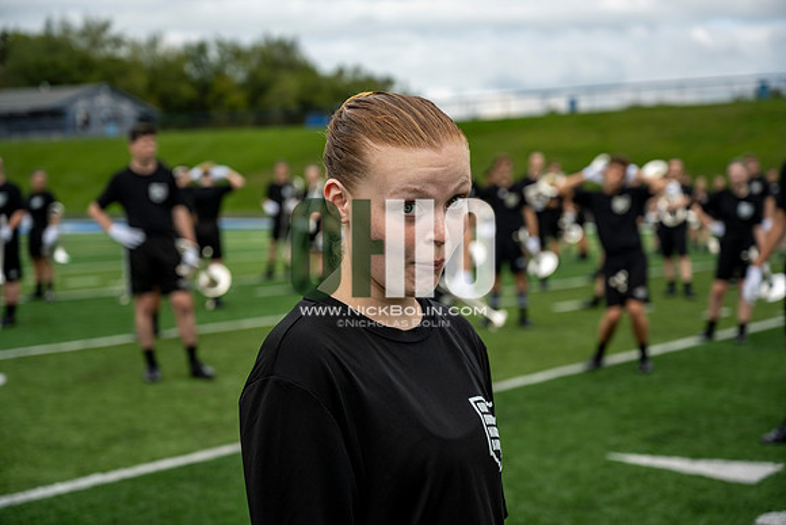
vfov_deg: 22.6
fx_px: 1310
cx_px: 393
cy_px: 262
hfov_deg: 33.4
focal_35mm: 60
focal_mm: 60
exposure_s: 1/800
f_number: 4
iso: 160
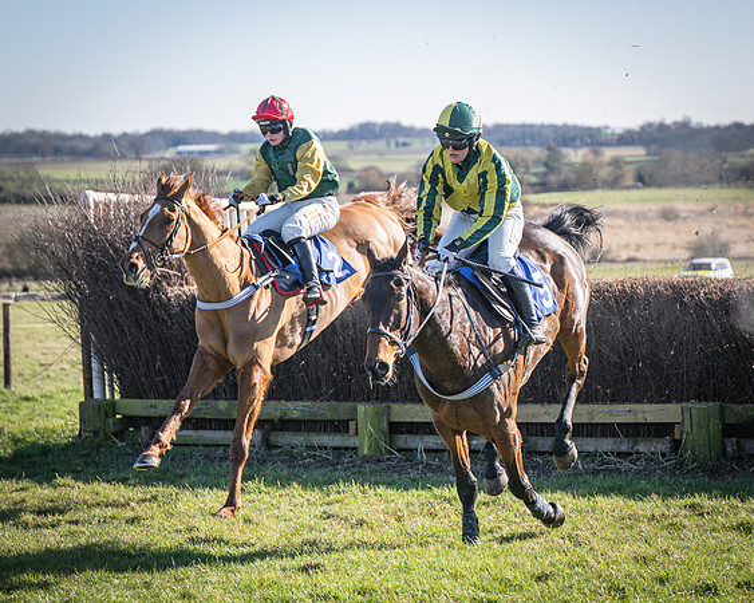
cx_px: 510
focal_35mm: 140
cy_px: 274
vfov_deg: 11.1
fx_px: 3113
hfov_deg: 13.8
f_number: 2.8
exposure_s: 1/2000
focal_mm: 70
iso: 100
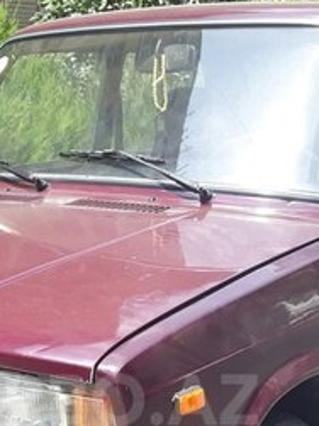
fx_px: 873
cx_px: 85
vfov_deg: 26.3
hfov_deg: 20.6
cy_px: 400
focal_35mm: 71
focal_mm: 3.71
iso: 40
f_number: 1.7
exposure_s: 1/494
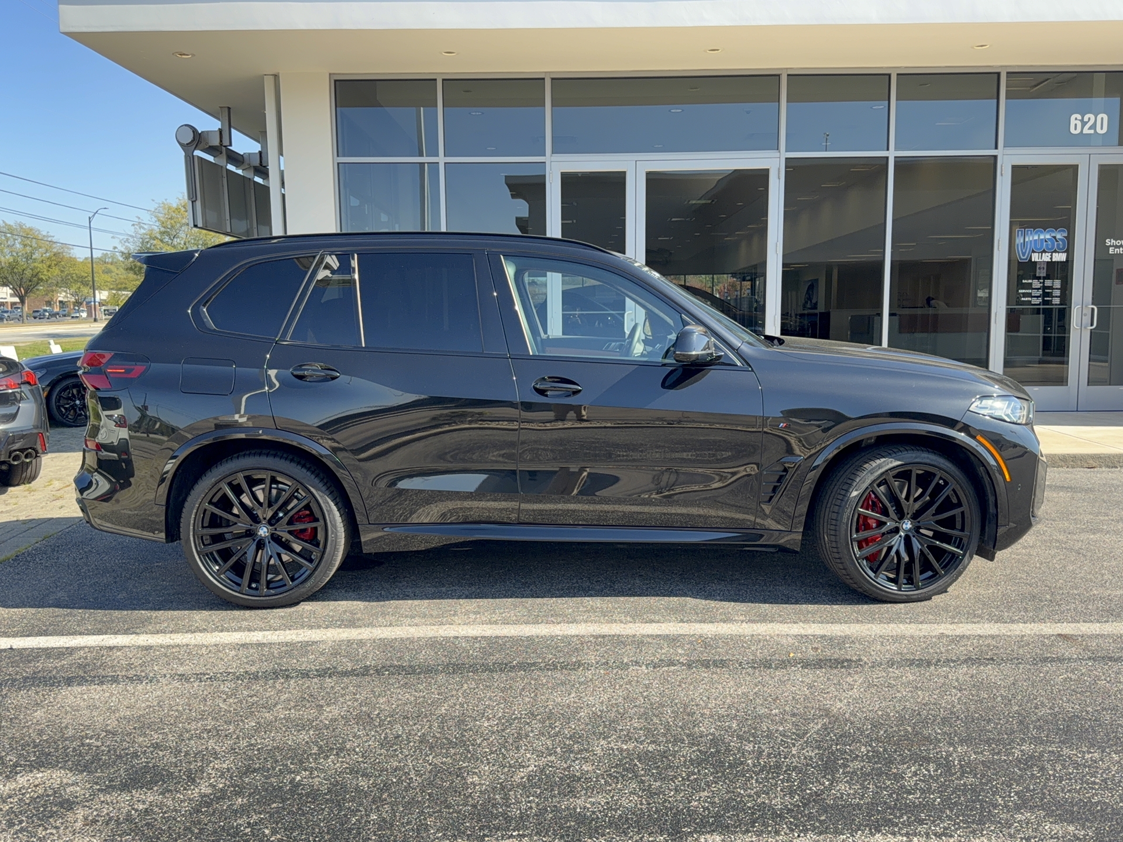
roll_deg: -0.5
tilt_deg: -5.6
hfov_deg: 60.0
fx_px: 973
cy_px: 421
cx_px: 562
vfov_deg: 46.8
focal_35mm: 30
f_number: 1.78
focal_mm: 6.76
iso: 80
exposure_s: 1/1250
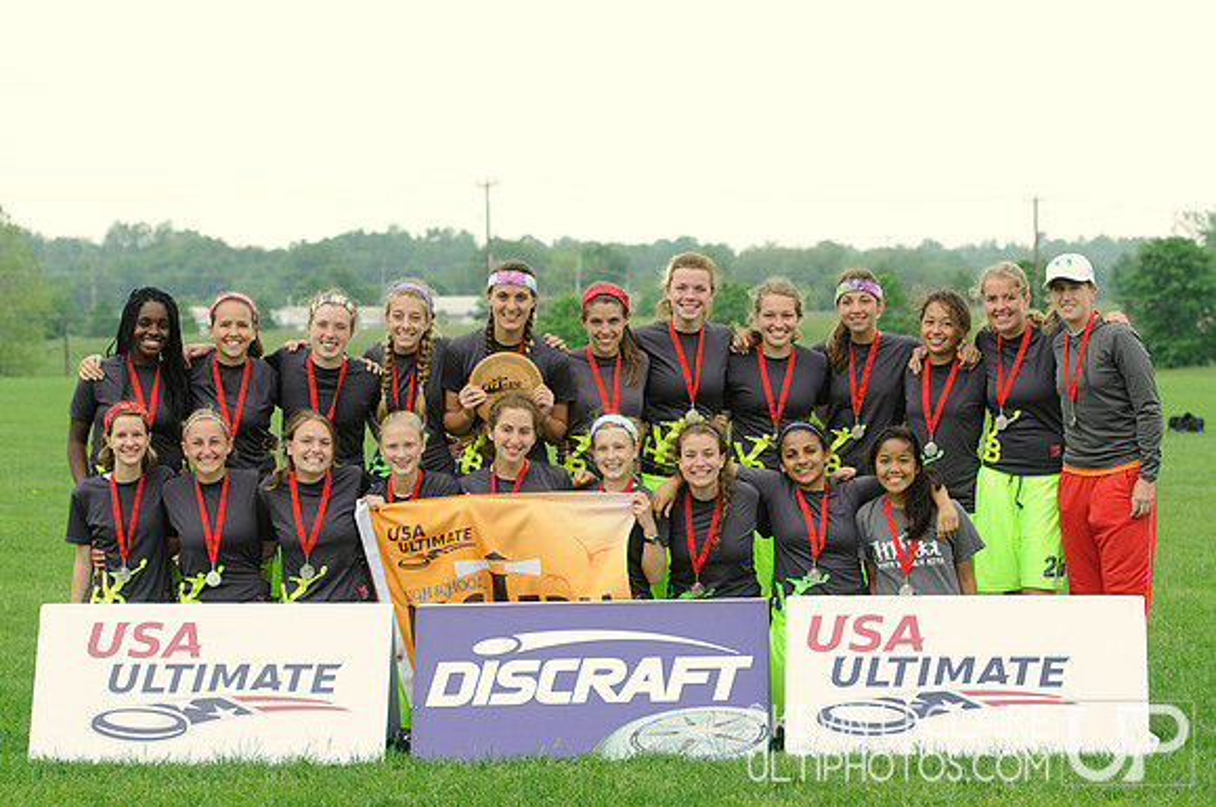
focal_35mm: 105
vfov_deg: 13.0
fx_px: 3542
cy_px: 404
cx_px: 608
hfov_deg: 19.5
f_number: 4
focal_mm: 70
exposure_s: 1/400
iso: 400
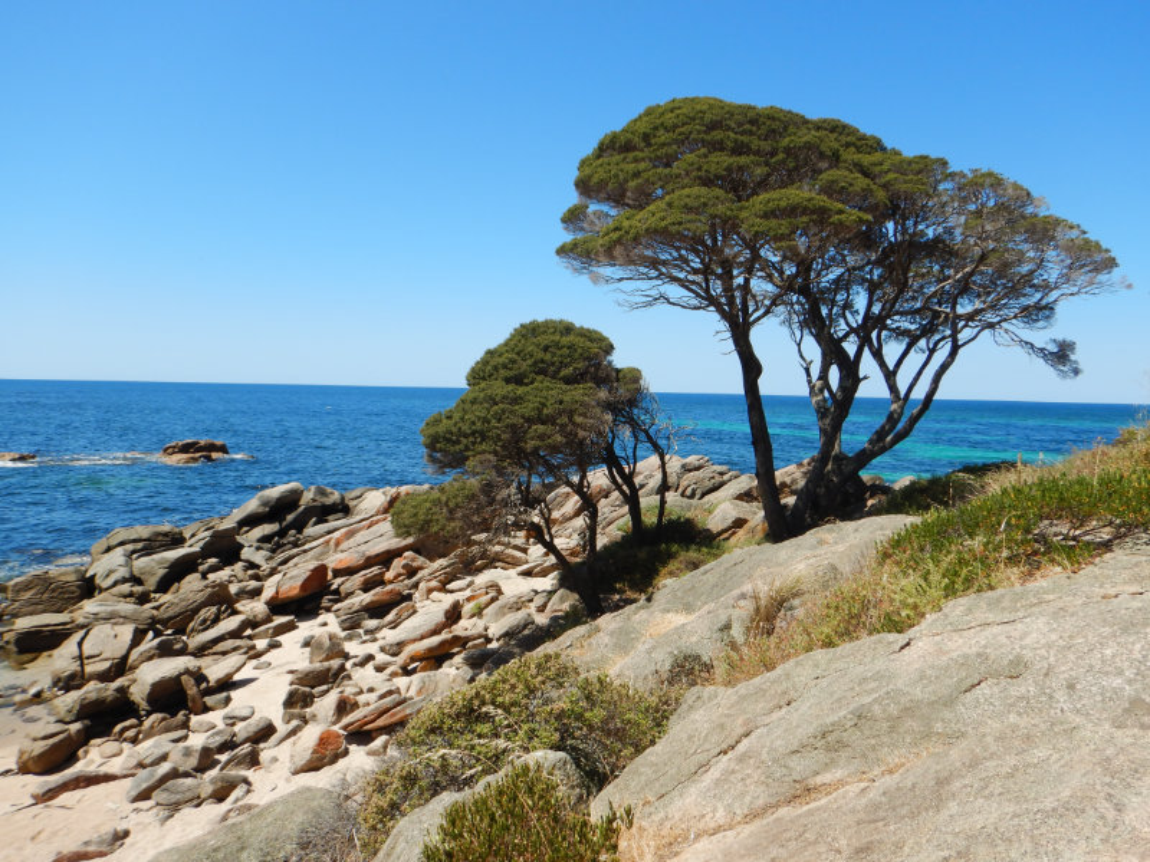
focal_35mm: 24
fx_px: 797
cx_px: 575
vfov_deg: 56.8
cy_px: 431
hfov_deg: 71.6
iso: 125
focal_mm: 4.3
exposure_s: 1/800
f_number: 4.1
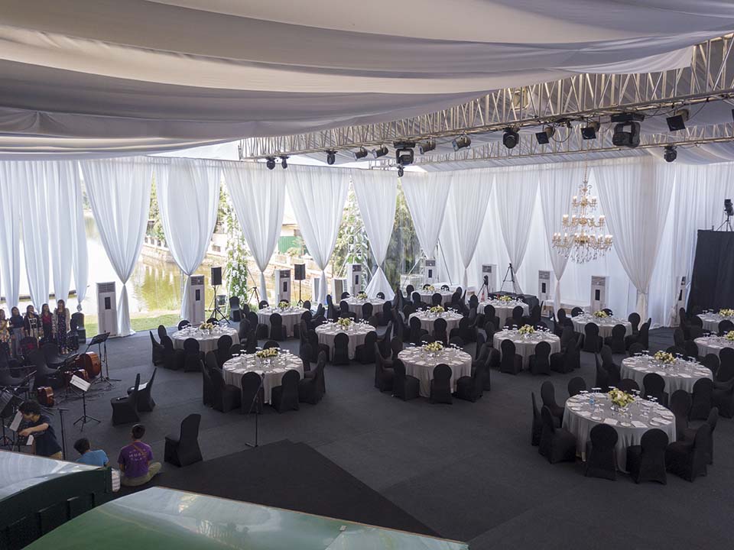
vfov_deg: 53.1
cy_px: 275
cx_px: 367
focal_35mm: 26
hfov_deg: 67.3
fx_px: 551
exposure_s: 1/100
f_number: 2.2
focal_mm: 4.73
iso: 100
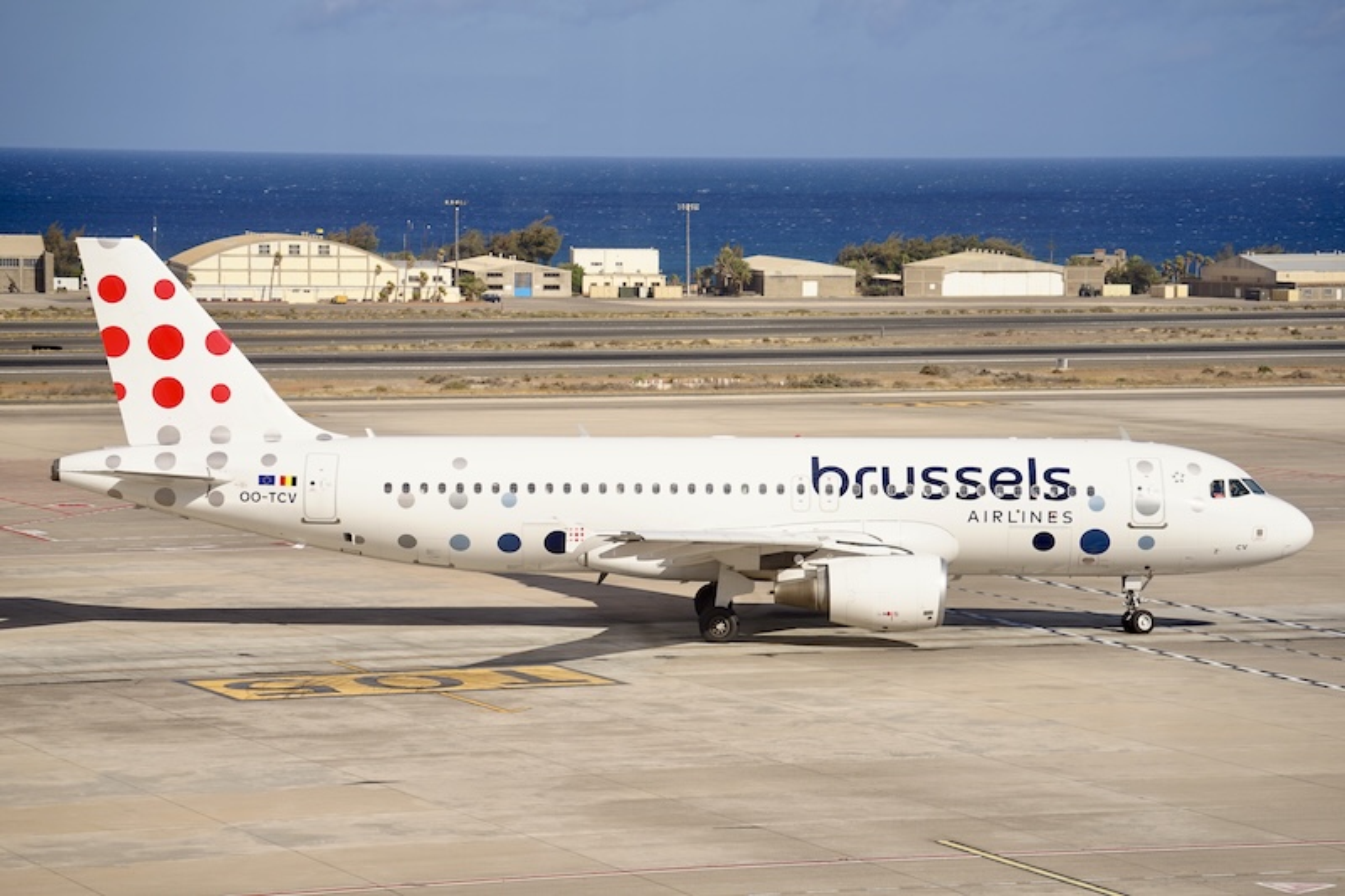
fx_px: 4706
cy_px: 448
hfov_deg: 16.3
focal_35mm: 126
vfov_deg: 10.9
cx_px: 672
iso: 100
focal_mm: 126
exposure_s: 1/1000
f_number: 5
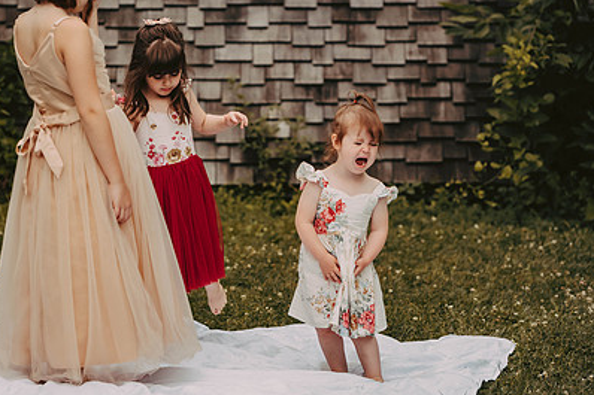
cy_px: 138
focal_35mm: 175
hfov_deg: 11.7
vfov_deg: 7.8
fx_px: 2886
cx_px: 221
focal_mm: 120
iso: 640
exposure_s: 1/4000
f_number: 2.8
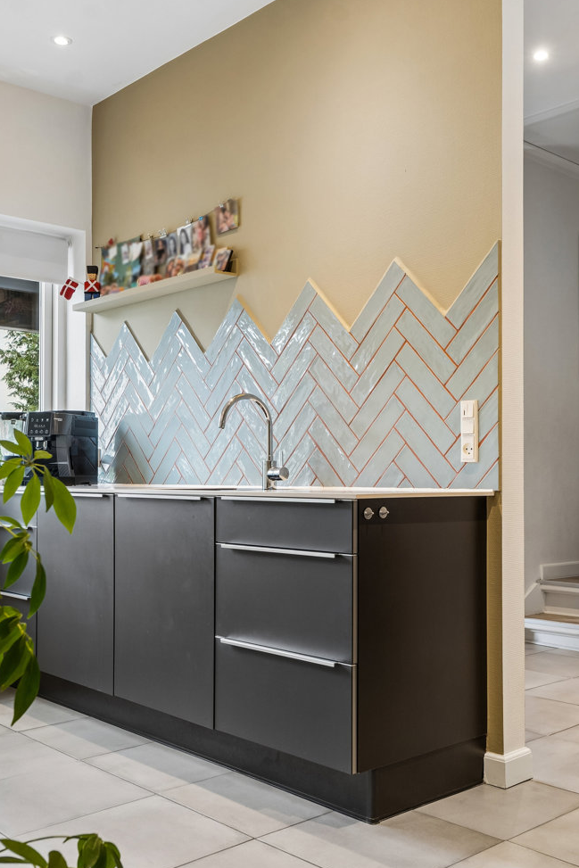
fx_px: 892
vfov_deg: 51.8
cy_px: 465
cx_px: 318
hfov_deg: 35.9
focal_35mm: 37
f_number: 8
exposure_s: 1/1.25
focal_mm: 20
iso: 200
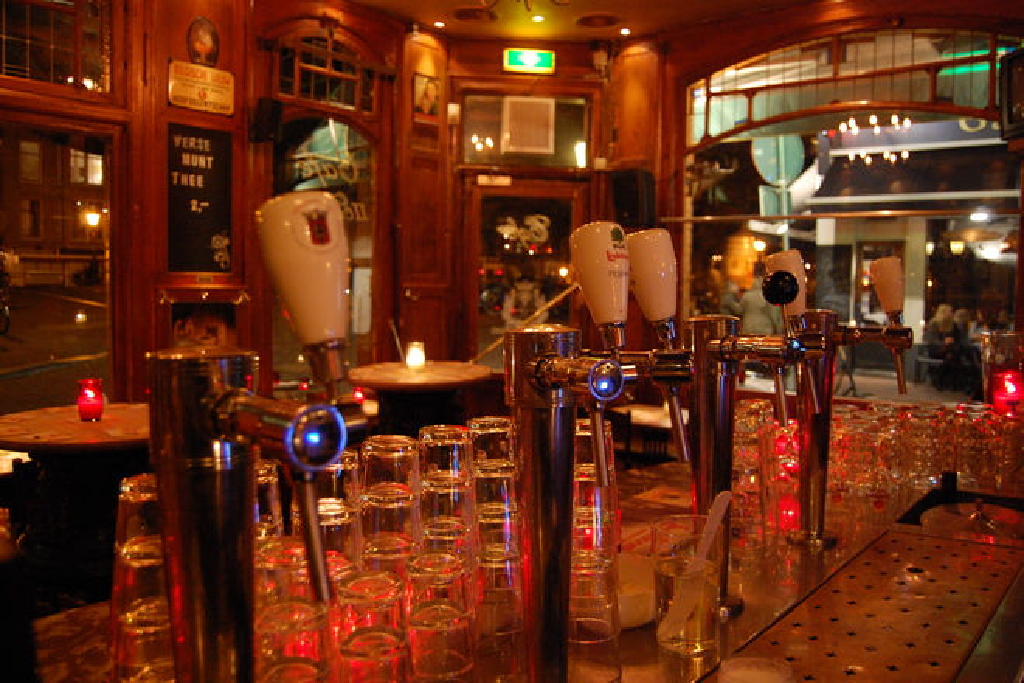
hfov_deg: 67.4
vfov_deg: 47.9
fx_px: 768
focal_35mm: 27
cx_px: 512
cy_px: 342
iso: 1600
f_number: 3.5
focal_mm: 18
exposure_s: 1/6
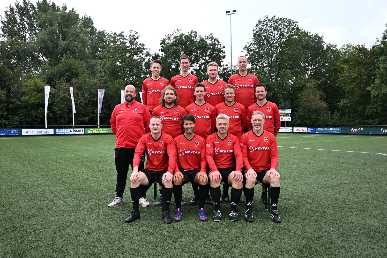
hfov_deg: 61.9
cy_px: 129
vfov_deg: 43.6
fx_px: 322
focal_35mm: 30
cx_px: 194
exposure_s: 1/800
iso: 320
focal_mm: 20
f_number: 4.8
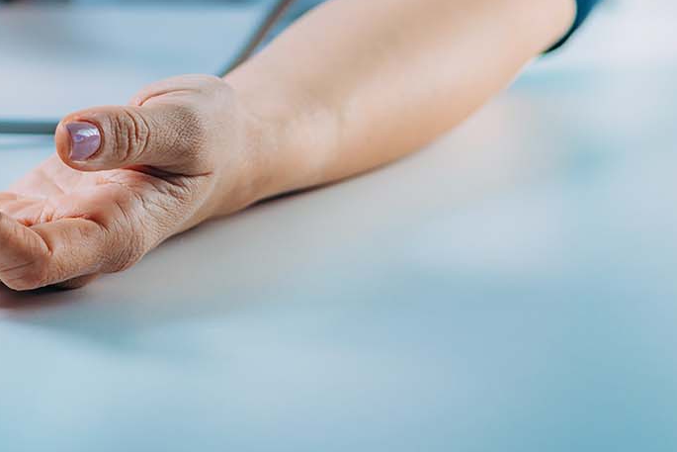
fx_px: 4326
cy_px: -18
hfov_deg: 8.9
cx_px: 102
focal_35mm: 230
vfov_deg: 6.0
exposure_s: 1/200
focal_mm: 105
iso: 64
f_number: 5.6
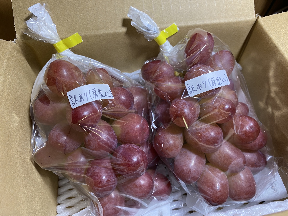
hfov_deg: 67.3
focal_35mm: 26
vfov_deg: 53.1
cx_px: 144
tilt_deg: -54.0
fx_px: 216
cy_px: 108
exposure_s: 1/60
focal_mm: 4.25
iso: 80
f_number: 1.8
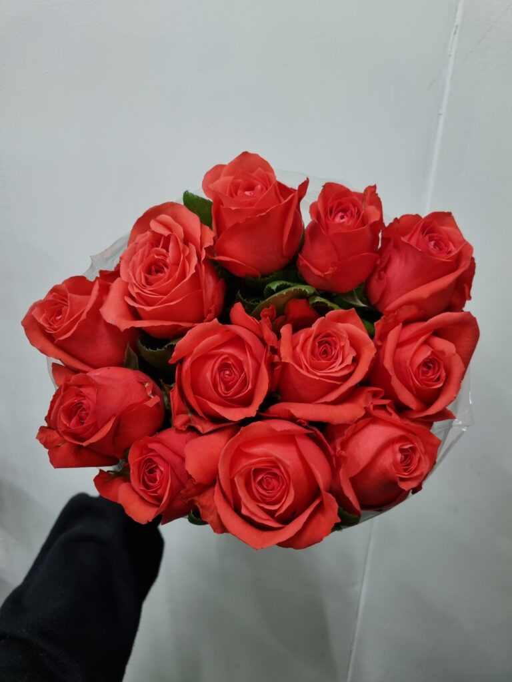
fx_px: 513
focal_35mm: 26
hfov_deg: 53.1
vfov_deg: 67.3
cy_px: 341
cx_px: 256
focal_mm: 5.4
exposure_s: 1/60
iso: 160
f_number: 1.8
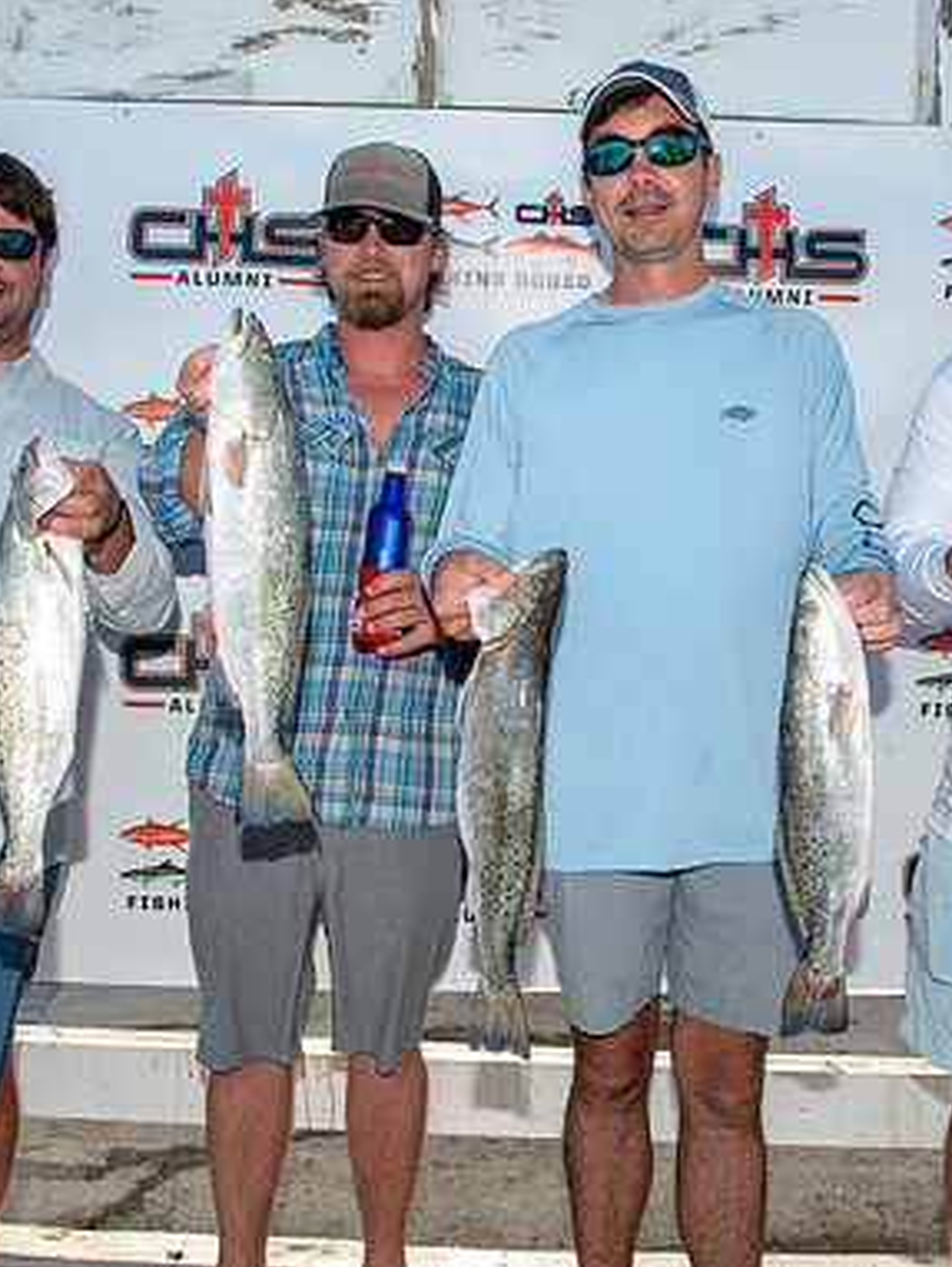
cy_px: 630
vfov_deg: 52.6
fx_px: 1282
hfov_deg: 40.7
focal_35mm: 35
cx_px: 514
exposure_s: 1/125
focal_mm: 24
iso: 50
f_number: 7.1
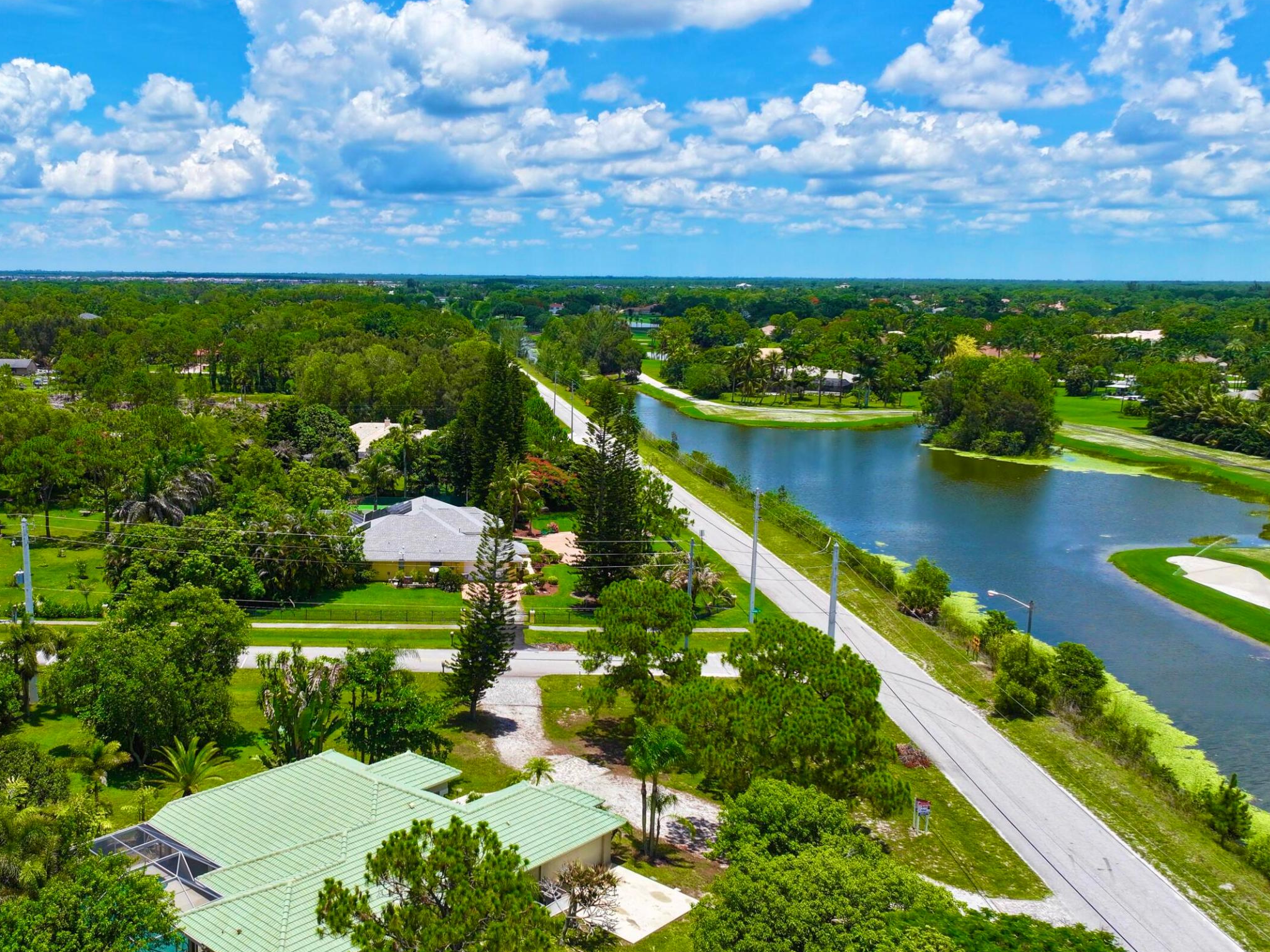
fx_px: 1247
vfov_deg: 41.8
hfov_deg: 52.8
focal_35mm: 34
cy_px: 496
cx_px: 407
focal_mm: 12.29
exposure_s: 1/2000
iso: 100
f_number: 2.8
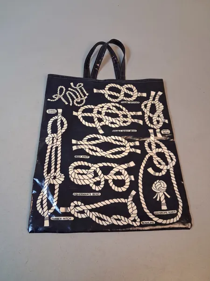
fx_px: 218
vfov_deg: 65.3
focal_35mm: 27
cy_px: 140
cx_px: 105
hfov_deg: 51.4
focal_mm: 4
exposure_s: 1/50
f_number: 1.8
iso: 400
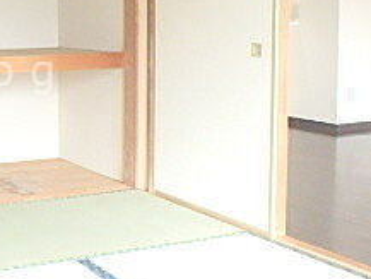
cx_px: -55
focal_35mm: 62
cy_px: 74
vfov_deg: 23.5
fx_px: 665
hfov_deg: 27.9
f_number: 6
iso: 500
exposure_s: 1/30
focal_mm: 3.7
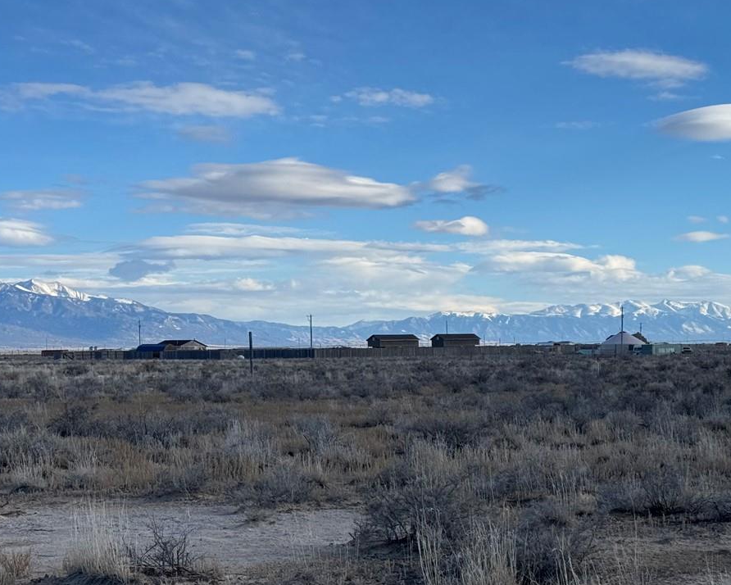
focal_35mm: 84
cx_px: 447
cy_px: 364
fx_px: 1818
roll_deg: +1.6
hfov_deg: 22.7
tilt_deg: -2.5
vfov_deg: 18.3
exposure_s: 1/4049
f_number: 1.78
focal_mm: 6.76
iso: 64
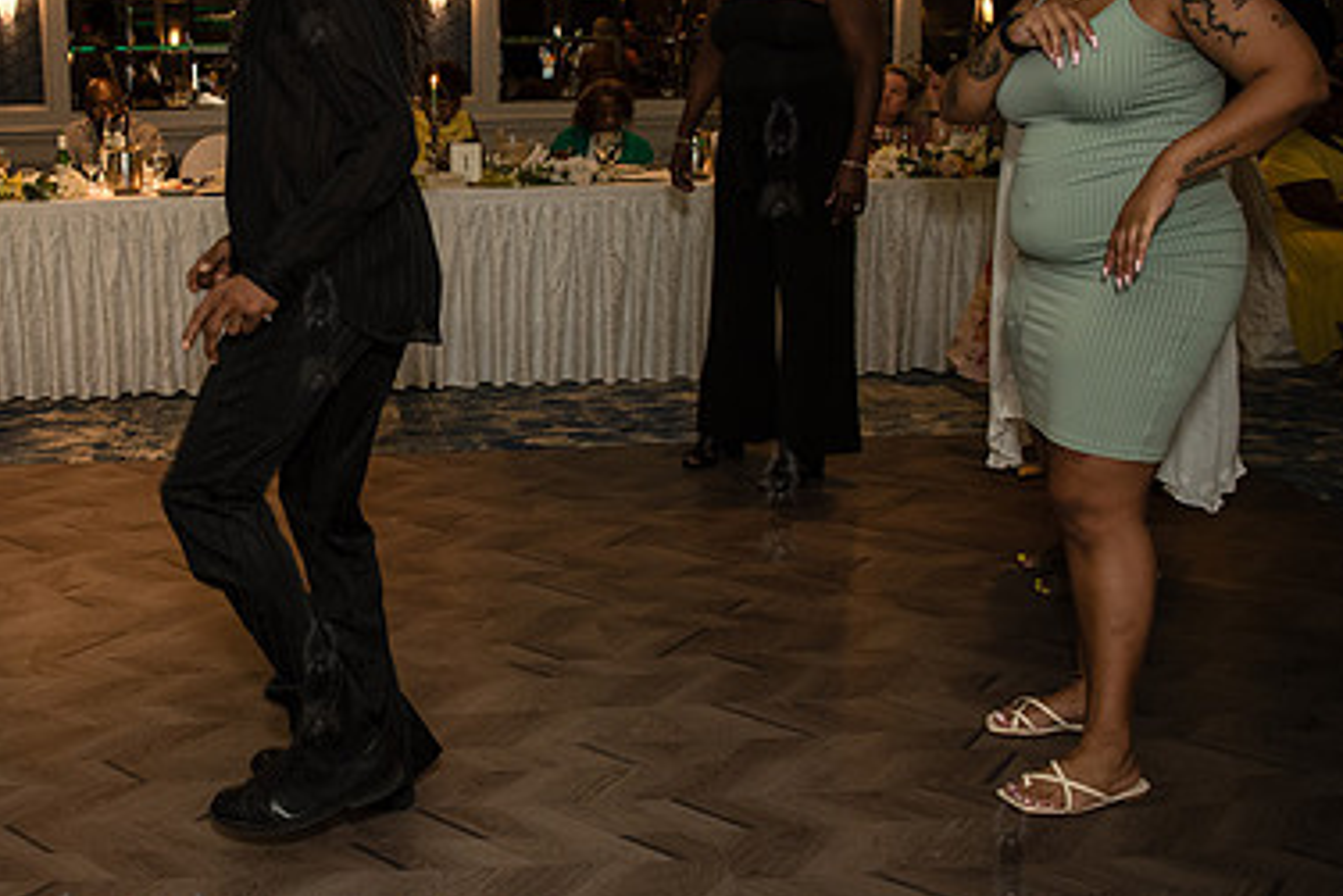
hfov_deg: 49.6
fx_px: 1381
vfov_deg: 35.7
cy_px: 327
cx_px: 318
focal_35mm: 37
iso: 1600
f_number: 3.5
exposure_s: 1/160
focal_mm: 24
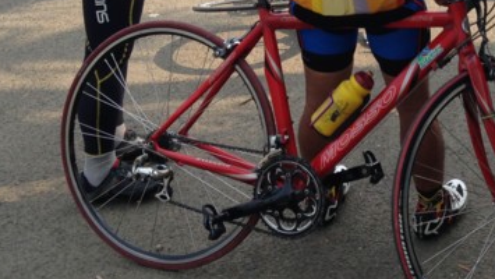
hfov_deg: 25.5
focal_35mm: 81
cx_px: 434
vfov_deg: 14.6
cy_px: -27
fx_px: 1064
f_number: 2.4
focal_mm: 4.12
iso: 50
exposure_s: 1/547
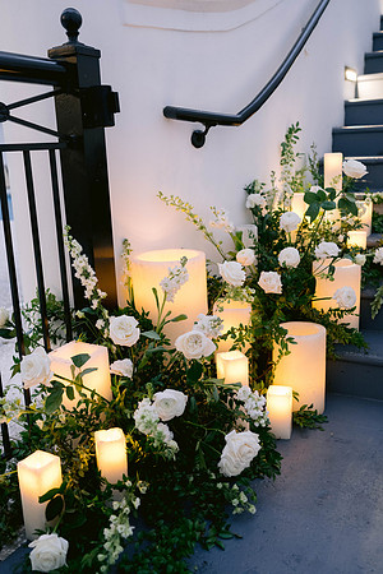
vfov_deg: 54.4
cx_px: 192
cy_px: 287
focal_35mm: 35
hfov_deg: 37.9
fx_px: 558
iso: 1600
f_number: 2.8
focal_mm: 35
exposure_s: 1/50
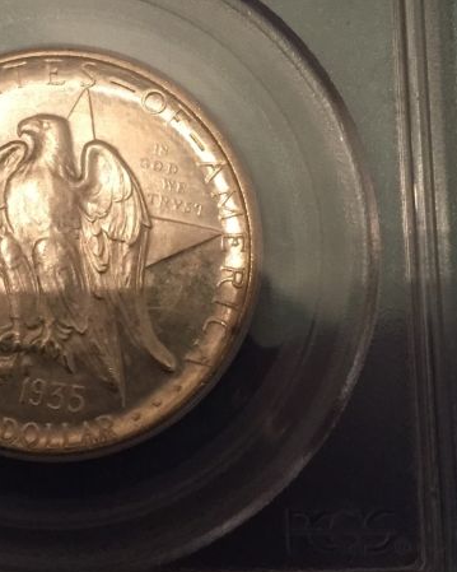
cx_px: 88
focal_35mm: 63
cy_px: 187
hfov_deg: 23.8
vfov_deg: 29.8
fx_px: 1065
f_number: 2.2
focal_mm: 4.15
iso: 250
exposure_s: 1/30
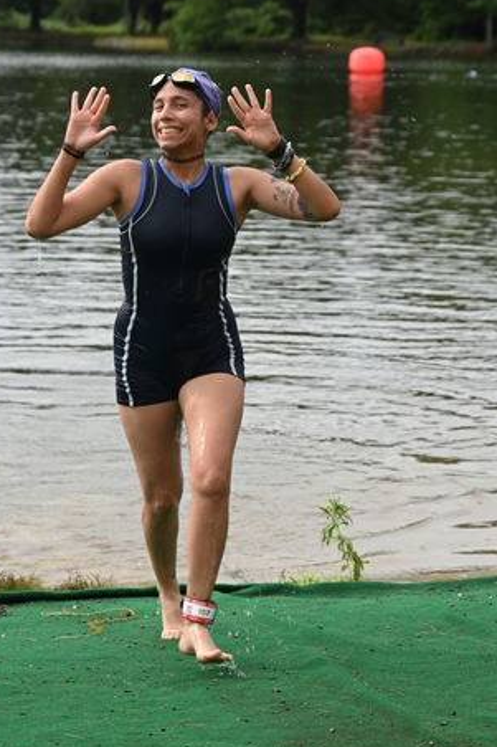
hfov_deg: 12.2
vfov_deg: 18.3
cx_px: 206
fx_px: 2321
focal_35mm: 112
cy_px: 375
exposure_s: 1/250
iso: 110
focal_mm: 92
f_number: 6.3
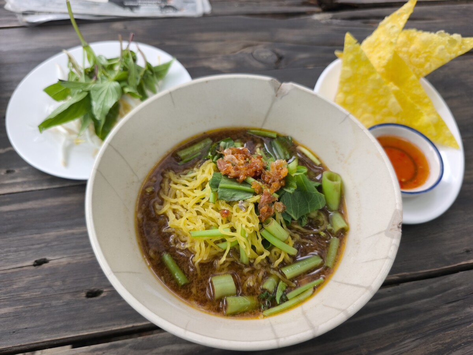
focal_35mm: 23
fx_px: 314
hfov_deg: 73.9
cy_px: 178
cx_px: 236
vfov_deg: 58.9
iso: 50
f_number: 1.6
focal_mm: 6.57
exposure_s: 1/159
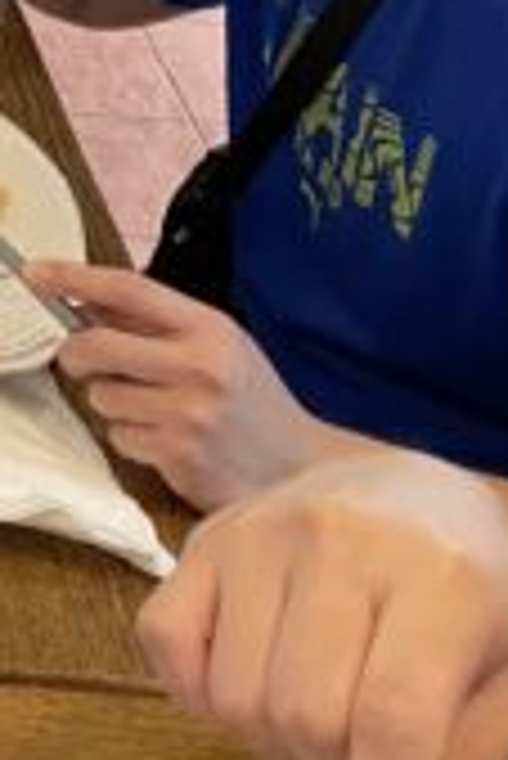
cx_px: -665
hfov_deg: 11.9
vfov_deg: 19.9
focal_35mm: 96
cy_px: -148
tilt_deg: -22.8
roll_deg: -0.5
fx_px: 2028
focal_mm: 4.25
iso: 200
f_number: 1.8
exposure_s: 1/50
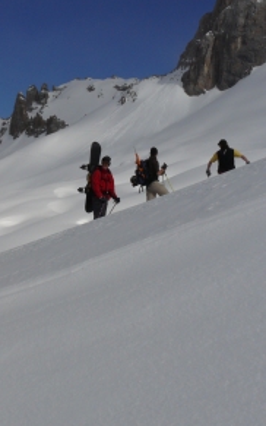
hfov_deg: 22.6
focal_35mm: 56
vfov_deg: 36.3
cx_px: 26
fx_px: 649
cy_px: 202
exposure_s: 1/1000
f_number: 8
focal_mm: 7.4
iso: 100
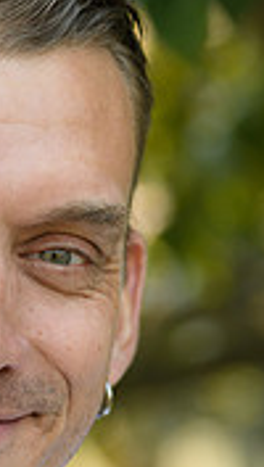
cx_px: -69
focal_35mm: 367
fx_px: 4552
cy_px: 290
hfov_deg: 3.3
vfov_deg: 5.9
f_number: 3.2
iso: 110
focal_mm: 92
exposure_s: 1/200
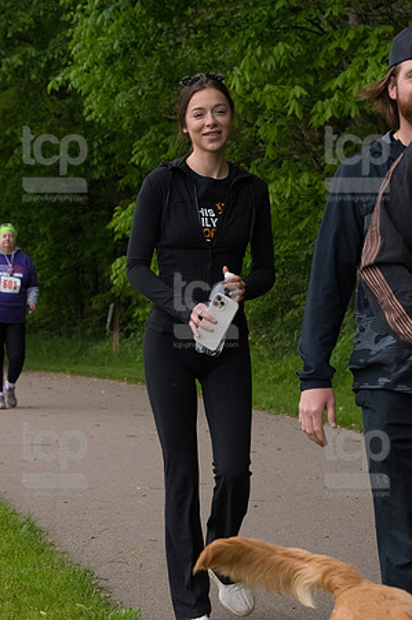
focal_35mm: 105
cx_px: 206
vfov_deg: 19.5
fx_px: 1807
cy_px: 310
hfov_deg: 13.0
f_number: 7.1
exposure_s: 1/1600
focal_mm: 70
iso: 4000
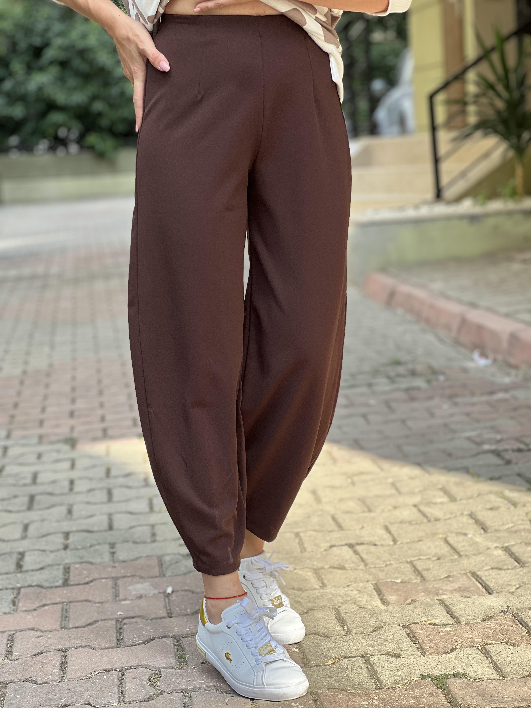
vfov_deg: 25.3
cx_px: 266
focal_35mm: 77
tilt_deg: -5.6
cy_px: 354
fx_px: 1575
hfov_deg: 19.1
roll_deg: +2.9
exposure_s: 1/121
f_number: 2.8
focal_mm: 9
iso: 32
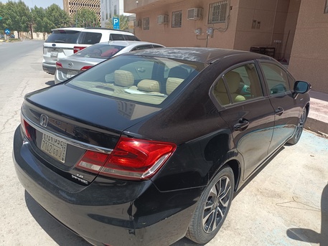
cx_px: 164
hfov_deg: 69.4
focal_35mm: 25
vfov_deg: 54.9
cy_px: 123
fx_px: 237
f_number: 1.79
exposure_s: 1/385
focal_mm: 4.74
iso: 100
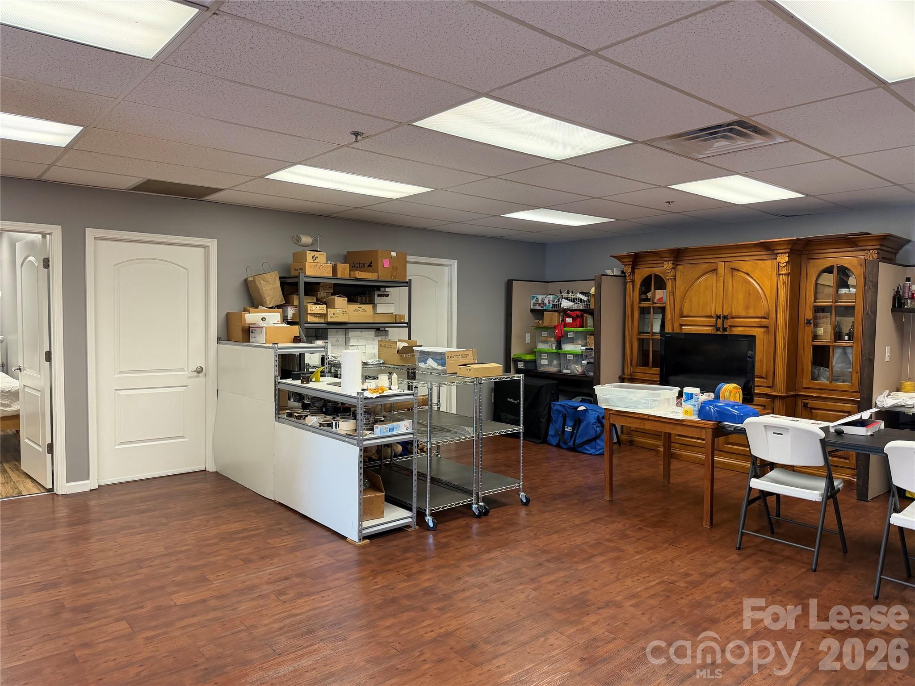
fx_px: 634
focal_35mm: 24
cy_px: 343
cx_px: 458
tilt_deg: -4.0
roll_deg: -0.3
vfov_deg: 56.8
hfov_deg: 71.6
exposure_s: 1/163
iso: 200
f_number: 1.78
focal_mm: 6.76
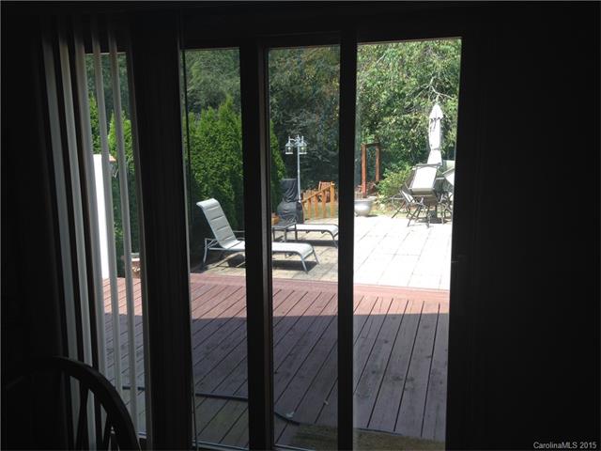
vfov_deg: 42.9
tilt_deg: -7.7
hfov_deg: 55.4
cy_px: 226
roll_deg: +0.5
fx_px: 573
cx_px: 300
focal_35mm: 33
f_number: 2.4
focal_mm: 4.12
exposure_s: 1/321
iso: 50
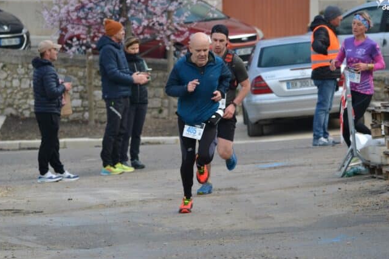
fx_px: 2918
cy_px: 120
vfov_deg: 5.1
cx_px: 196
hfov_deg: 7.6
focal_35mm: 270
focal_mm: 150
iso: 560
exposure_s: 1/500
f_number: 5
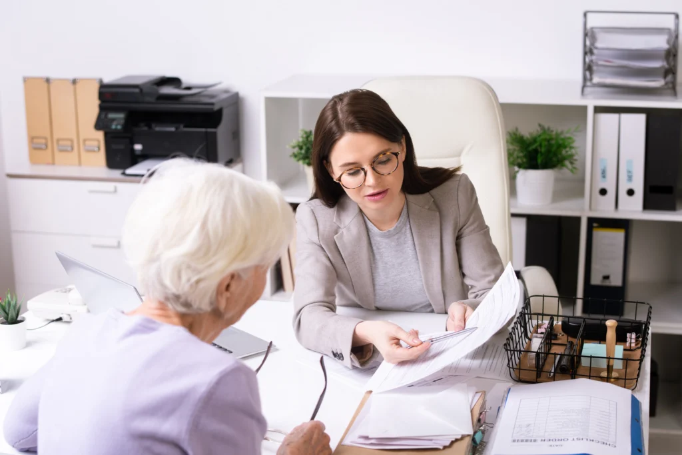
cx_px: 341
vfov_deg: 23.4
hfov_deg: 34.5
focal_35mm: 58
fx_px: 1099
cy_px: 228
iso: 100
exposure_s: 1/100
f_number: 4
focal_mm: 58
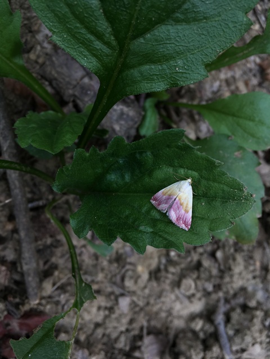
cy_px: 180
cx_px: 135
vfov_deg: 61.7
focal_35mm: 29
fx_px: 302
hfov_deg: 48.2
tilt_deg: -65.5
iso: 25
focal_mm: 4.15
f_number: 2.2
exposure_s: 1/100
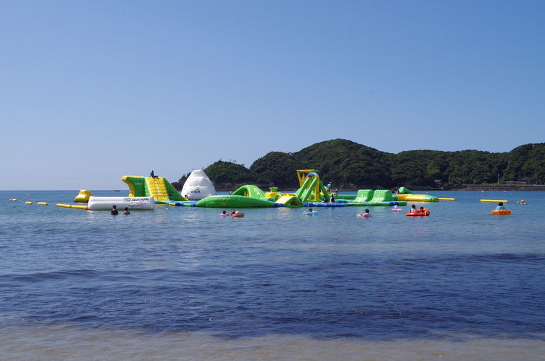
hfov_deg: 42.8
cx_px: 272
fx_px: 695
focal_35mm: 46
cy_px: 180
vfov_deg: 29.1
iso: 200
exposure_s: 1/200
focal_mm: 30.63
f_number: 13
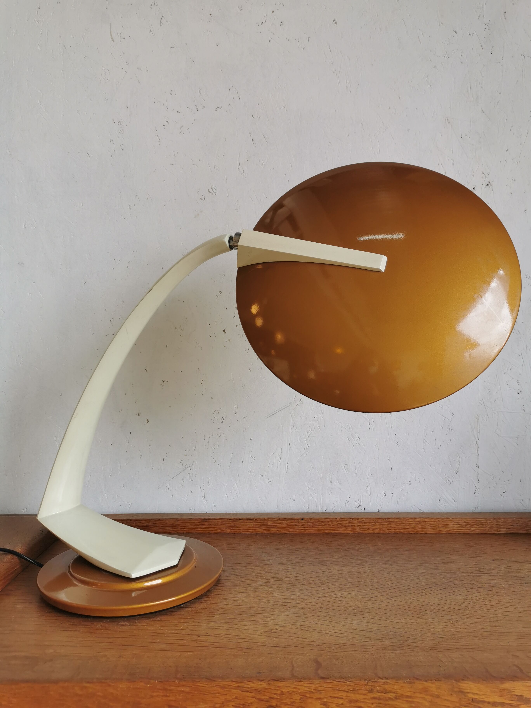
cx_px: 266
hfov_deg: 51.4
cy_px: 354
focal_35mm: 27
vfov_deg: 65.3
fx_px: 552
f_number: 1.8
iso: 50
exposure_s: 1/193
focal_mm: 5.58
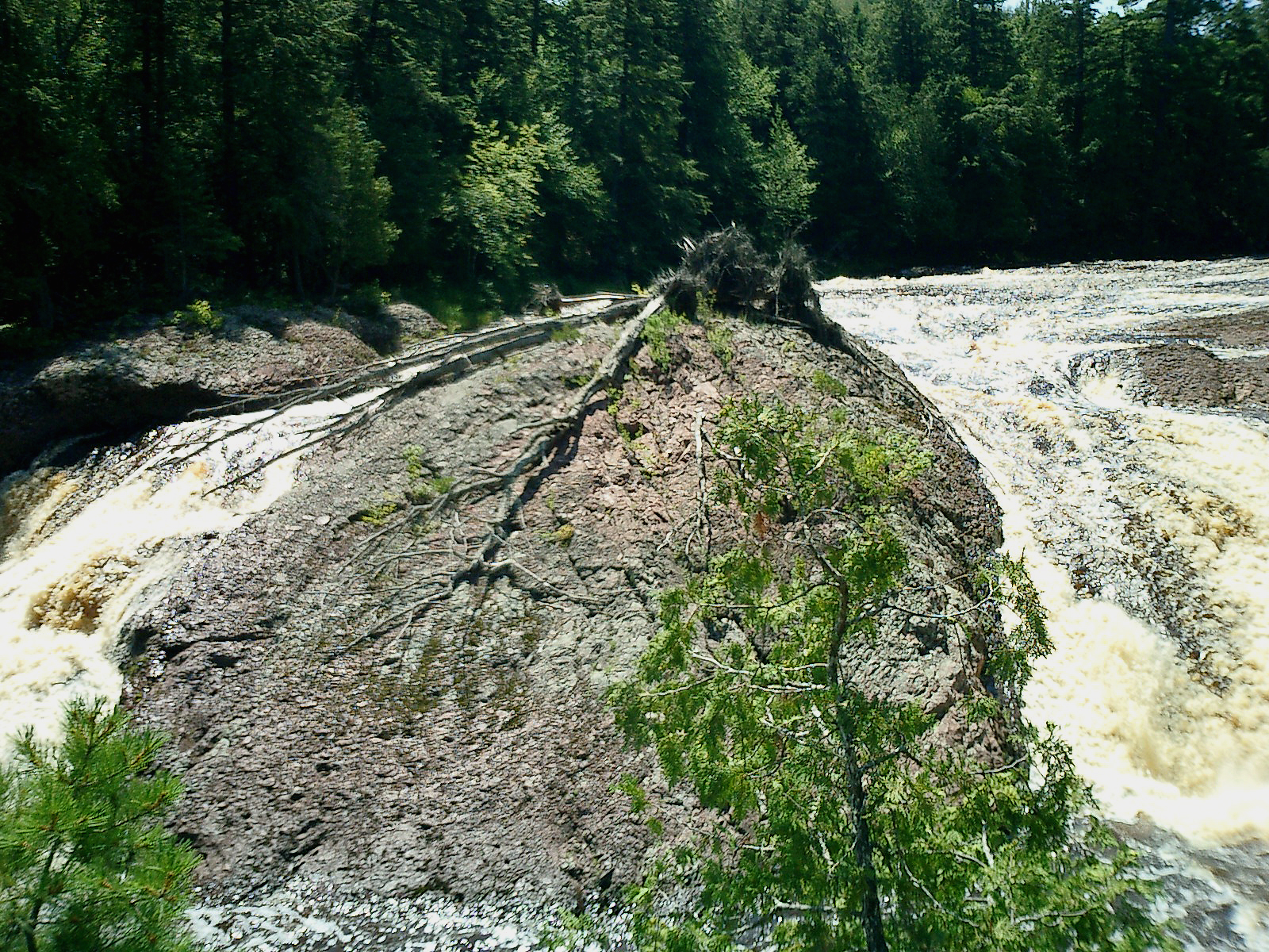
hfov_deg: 51.4
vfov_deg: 39.7
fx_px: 1320
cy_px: 476
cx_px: 634
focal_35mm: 36
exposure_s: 1/800
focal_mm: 7.5
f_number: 3.2
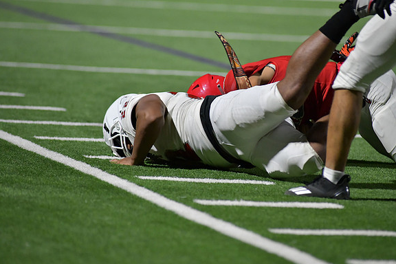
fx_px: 3322
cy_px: 132
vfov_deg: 4.6
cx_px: 197
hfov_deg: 6.8
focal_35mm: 302
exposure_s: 1/1250
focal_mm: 300
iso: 6400
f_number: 4
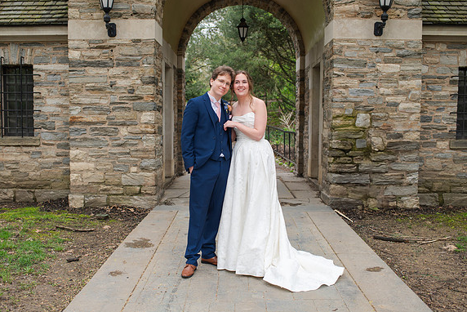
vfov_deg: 34.2
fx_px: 506
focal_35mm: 39
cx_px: 220
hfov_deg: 49.5
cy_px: 169
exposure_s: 1/320
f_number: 3.2
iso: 160
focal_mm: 35
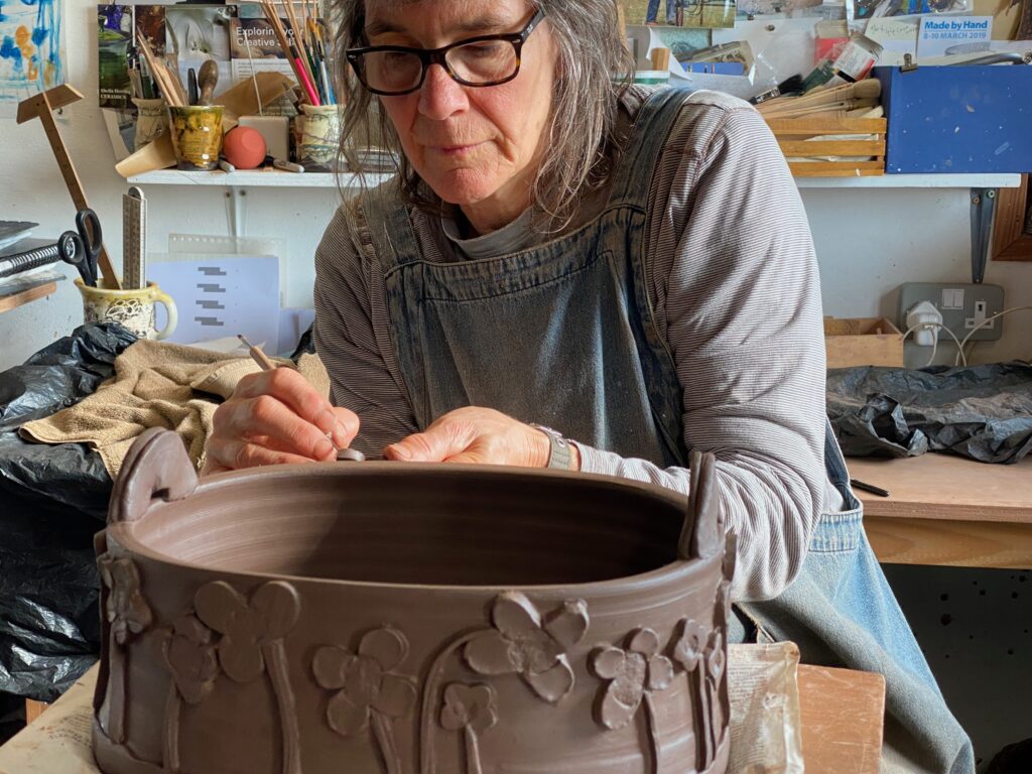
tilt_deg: -12.3
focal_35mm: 52
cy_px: 387
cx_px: 516
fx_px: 1550
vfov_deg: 28.0
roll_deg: -0.7
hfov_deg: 36.8
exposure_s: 1/100
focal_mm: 6
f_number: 2
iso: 80
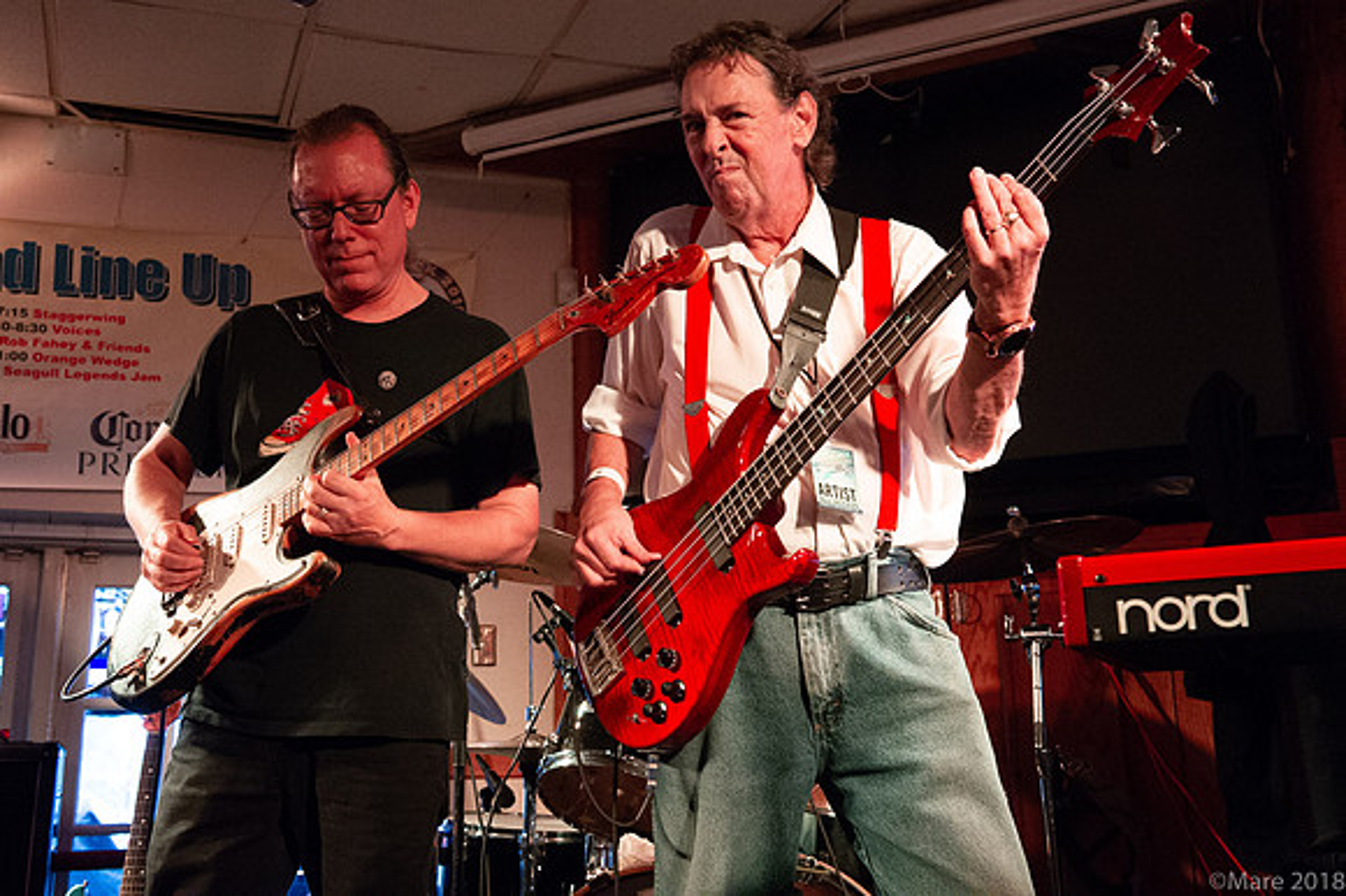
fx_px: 1564
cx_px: 605
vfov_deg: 31.9
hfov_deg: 46.5
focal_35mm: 42
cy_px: 403
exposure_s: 1/80
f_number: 6.3
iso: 6400
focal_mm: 38
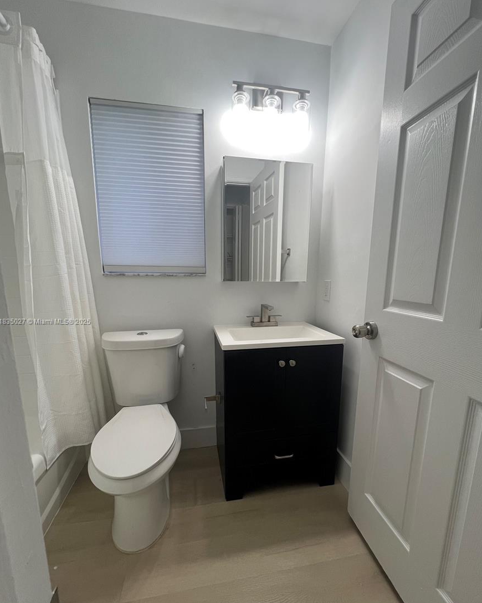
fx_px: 250
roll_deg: -0.1
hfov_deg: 88.0
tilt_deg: -10.7
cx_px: 238
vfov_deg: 100.6
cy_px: 322
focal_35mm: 14
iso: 125
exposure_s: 1/120
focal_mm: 1.57
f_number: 1.8
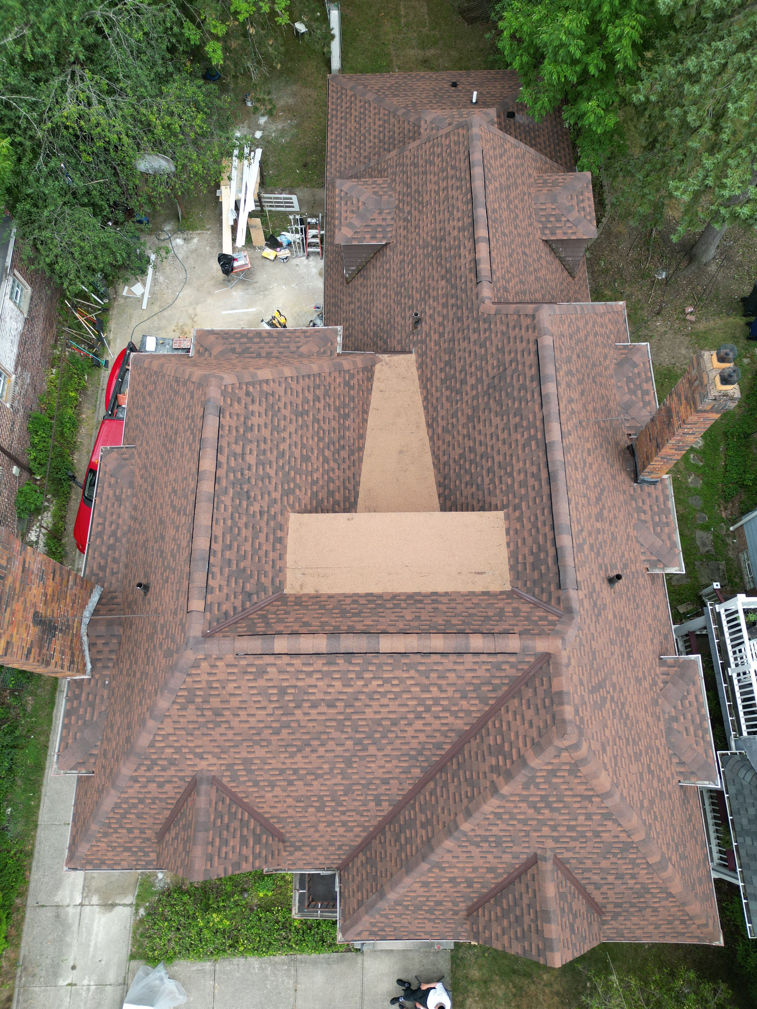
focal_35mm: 24
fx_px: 700
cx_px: 378
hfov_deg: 56.8
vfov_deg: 71.6
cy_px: 504
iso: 100
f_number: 1.7
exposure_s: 1/200
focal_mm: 6.72
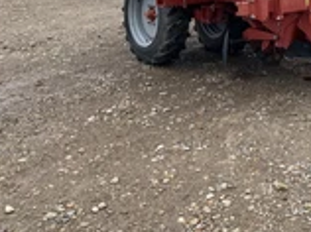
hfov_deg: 26.5
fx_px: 592
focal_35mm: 66
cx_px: 364
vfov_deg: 21.1
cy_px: -20
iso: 32
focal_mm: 4.25
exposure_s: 1/1034
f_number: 1.8
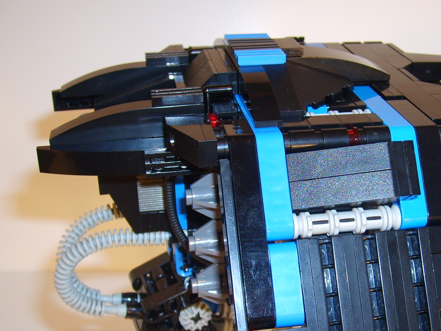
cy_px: 216
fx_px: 662
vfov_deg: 27.9
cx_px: 296
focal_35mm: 52
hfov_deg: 36.4
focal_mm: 5.8
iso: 50
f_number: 2.8
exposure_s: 1/30
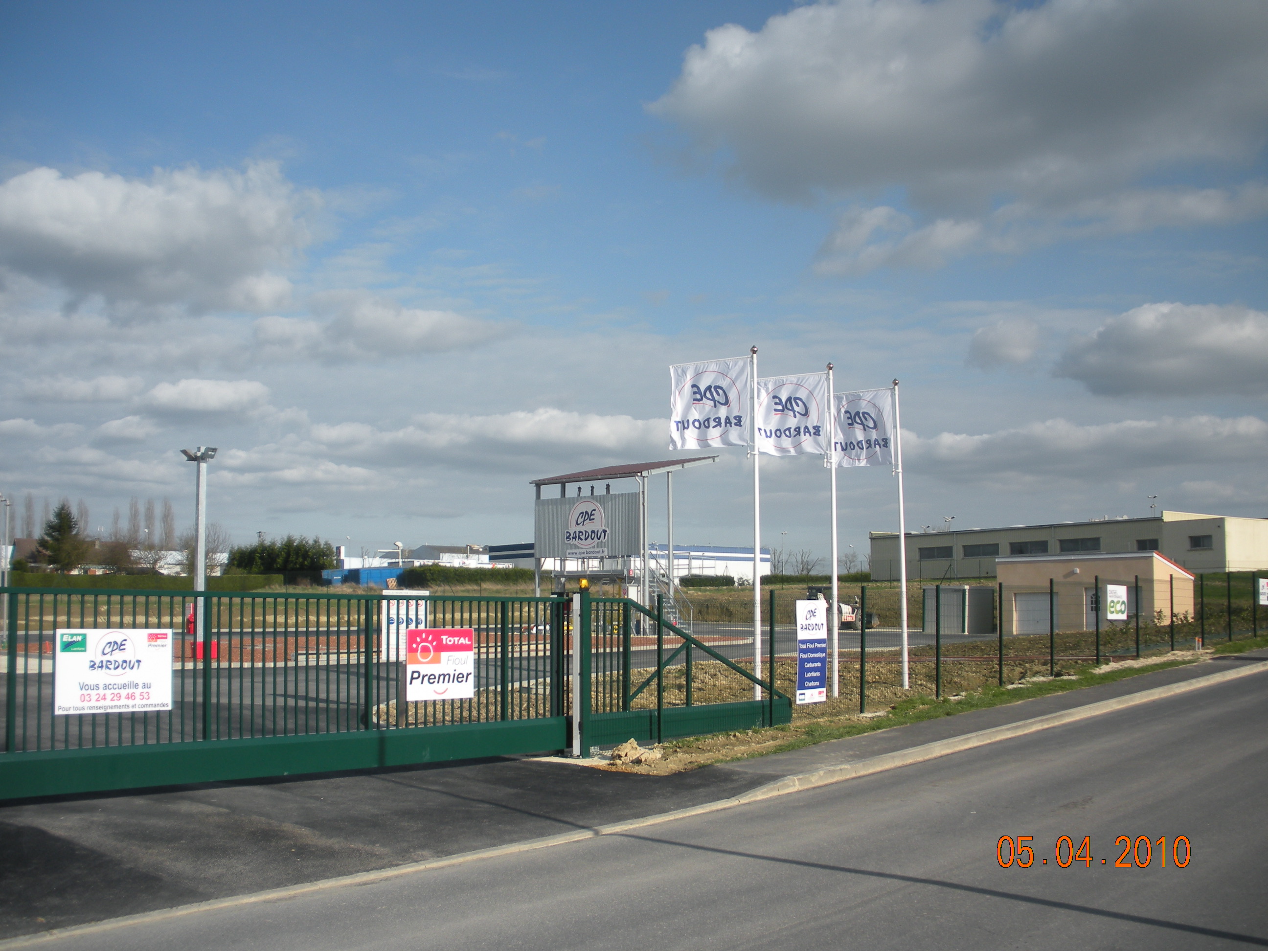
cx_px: 634
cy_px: 476
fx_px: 1282
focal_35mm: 35
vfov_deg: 40.7
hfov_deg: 52.6
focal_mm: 6.3
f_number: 3.5
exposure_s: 1/891
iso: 64
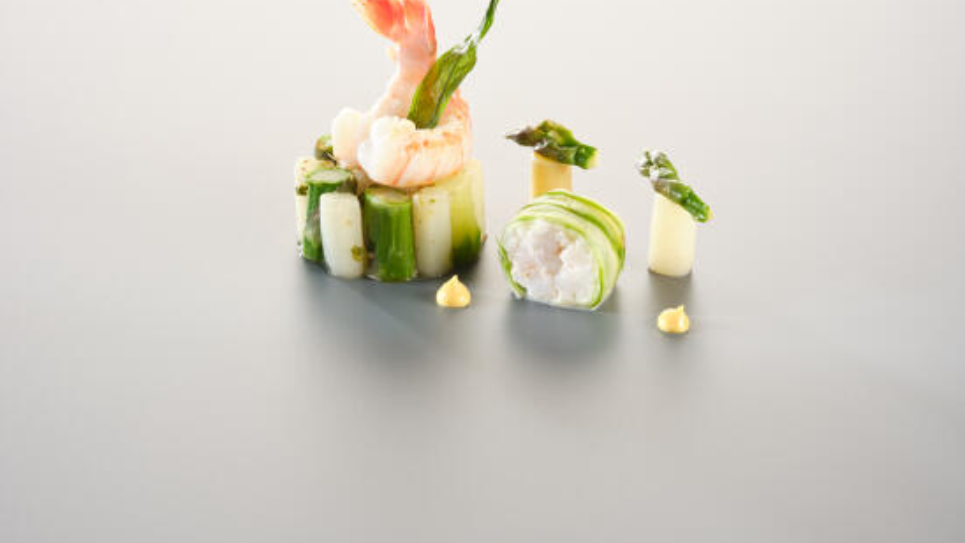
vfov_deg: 11.6
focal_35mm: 104
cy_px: 186
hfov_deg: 20.6
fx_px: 2661
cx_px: 482
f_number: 22
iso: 100
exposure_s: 1/80
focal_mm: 120
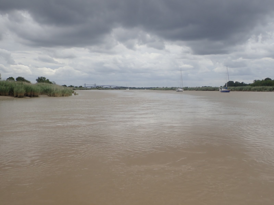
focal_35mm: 38
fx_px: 301
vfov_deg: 37.7
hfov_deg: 49.0
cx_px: 137
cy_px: 102
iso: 100
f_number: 2.7
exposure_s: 1/2000
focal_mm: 6.86
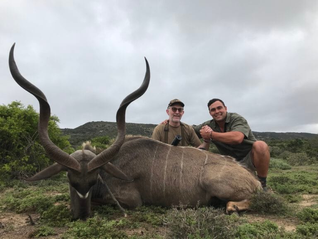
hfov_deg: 63.4
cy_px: 120
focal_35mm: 28
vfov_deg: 49.7
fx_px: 257
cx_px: 159
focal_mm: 3.99
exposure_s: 1/1389
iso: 20
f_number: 1.8
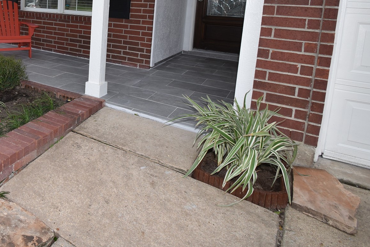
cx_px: 36
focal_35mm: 28
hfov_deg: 56.4
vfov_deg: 43.2
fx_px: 288
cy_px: 34
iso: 100
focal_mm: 10
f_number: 6.3
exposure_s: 1/160
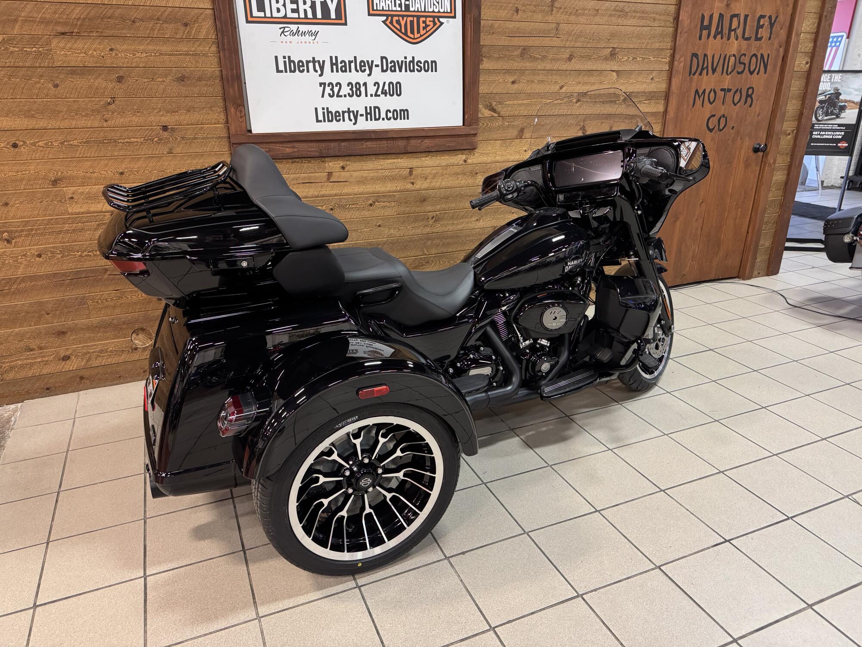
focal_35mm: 24
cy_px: 324
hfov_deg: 71.6
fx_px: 598
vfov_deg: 56.8
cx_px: 431
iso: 320
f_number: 1.78
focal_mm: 6.76
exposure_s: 1/60
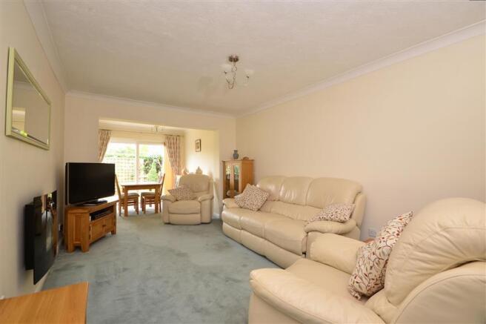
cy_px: 162
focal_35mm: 15
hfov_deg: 100.4
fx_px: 202
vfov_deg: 77.3
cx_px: 243
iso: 400
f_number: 11
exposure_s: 1
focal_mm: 10
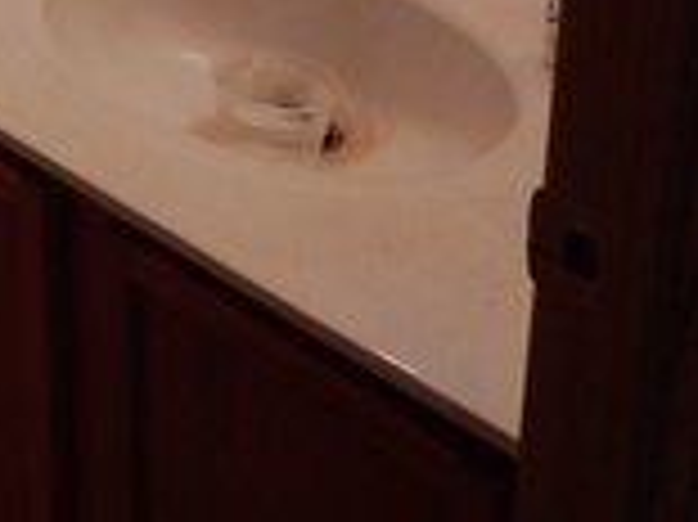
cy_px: -266
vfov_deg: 18.9
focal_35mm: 68
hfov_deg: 26.8
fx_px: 1370
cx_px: -18
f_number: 3
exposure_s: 1/50
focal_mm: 4
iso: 125
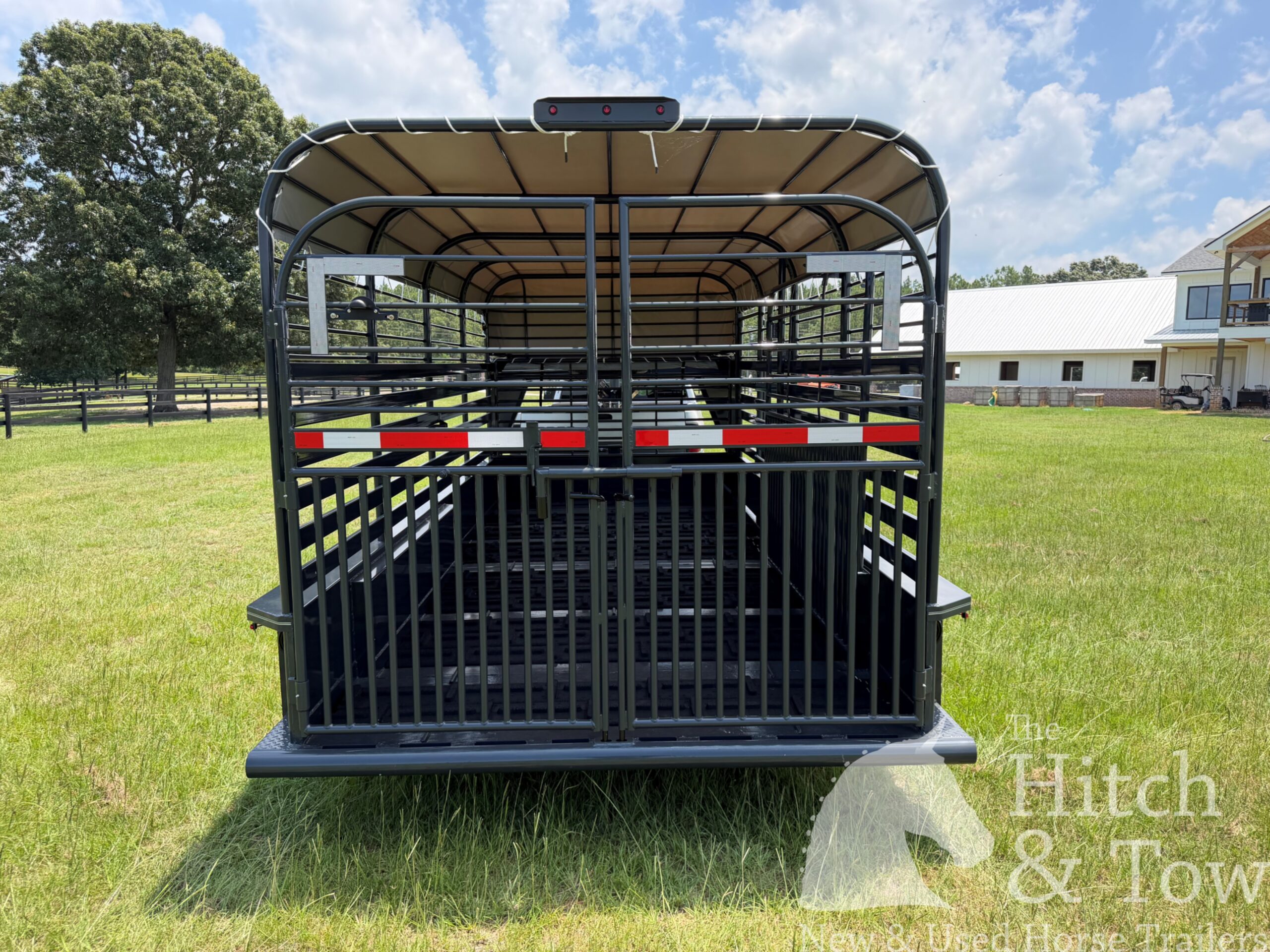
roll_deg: -1.4
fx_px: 881
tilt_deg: -5.7
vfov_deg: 56.8
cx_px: 635
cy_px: 476
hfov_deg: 71.6
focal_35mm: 24
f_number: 1.78
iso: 100
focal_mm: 6.76
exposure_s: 1/2169
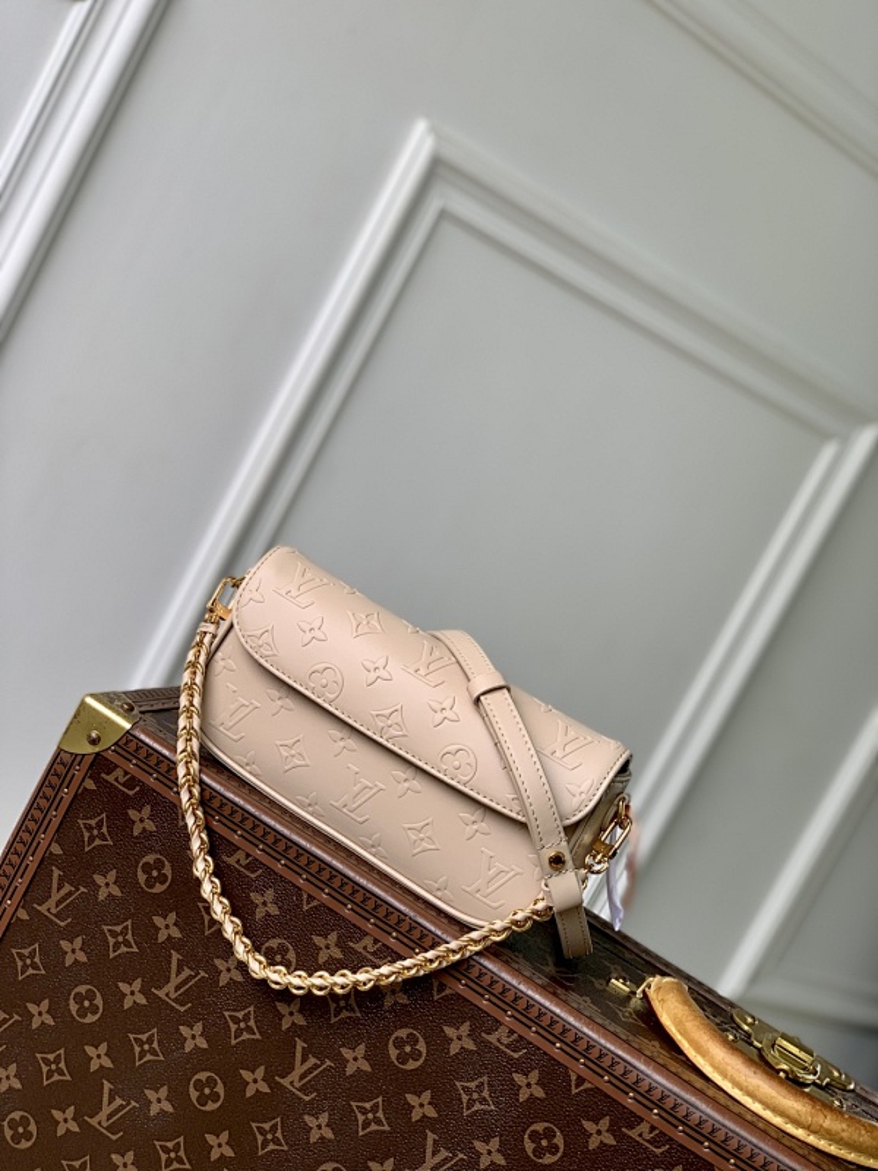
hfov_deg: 28.0
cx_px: 439
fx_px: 1759
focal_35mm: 52
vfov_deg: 36.8
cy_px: 586
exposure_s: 1/153
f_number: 2.4
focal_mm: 6
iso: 16
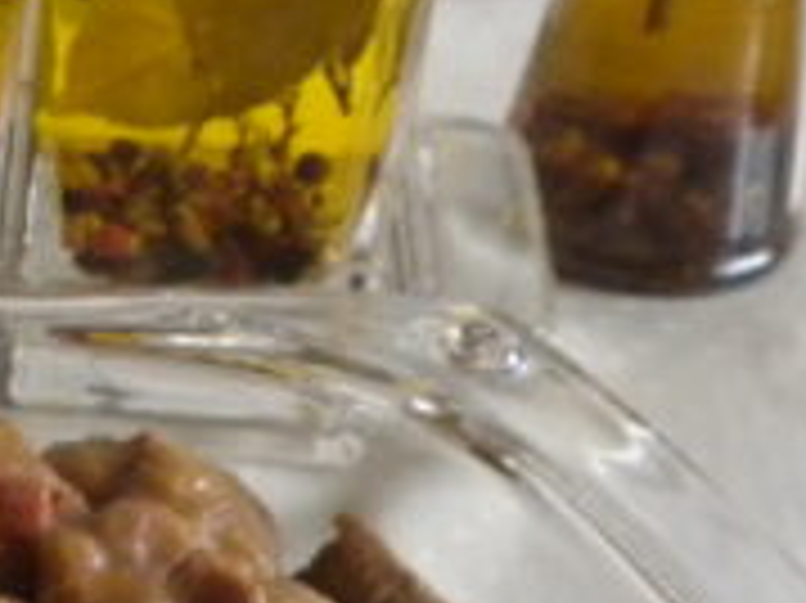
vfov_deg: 9.2
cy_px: 765
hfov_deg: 12.2
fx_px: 3700
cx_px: -122
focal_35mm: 159
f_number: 3.5
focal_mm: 6.6
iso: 400
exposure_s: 1/51.4
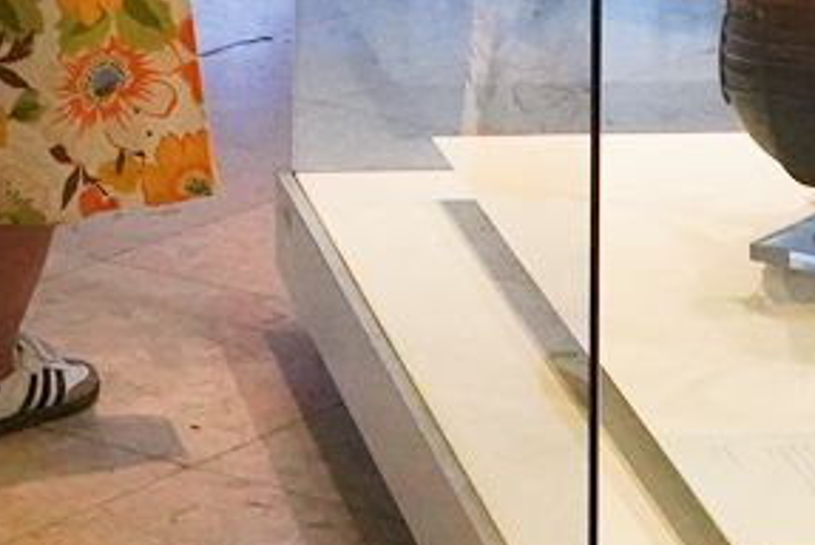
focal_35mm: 167
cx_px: -363
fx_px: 3784
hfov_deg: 11.8
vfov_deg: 7.9
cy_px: -539
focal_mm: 24
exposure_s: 1/80
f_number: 8
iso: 3200
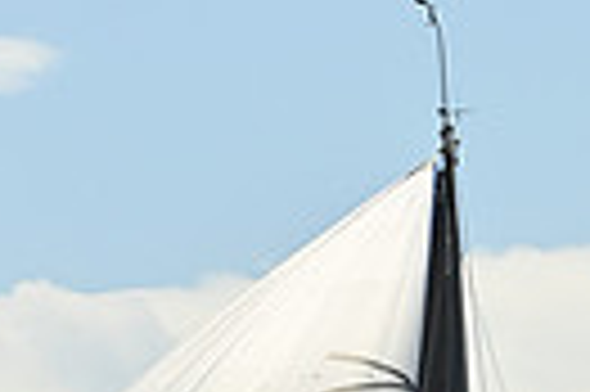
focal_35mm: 531
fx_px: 8692
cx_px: 439
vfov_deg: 2.5
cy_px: 1226
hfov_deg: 3.9
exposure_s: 1/1600
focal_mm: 120
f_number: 10
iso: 320
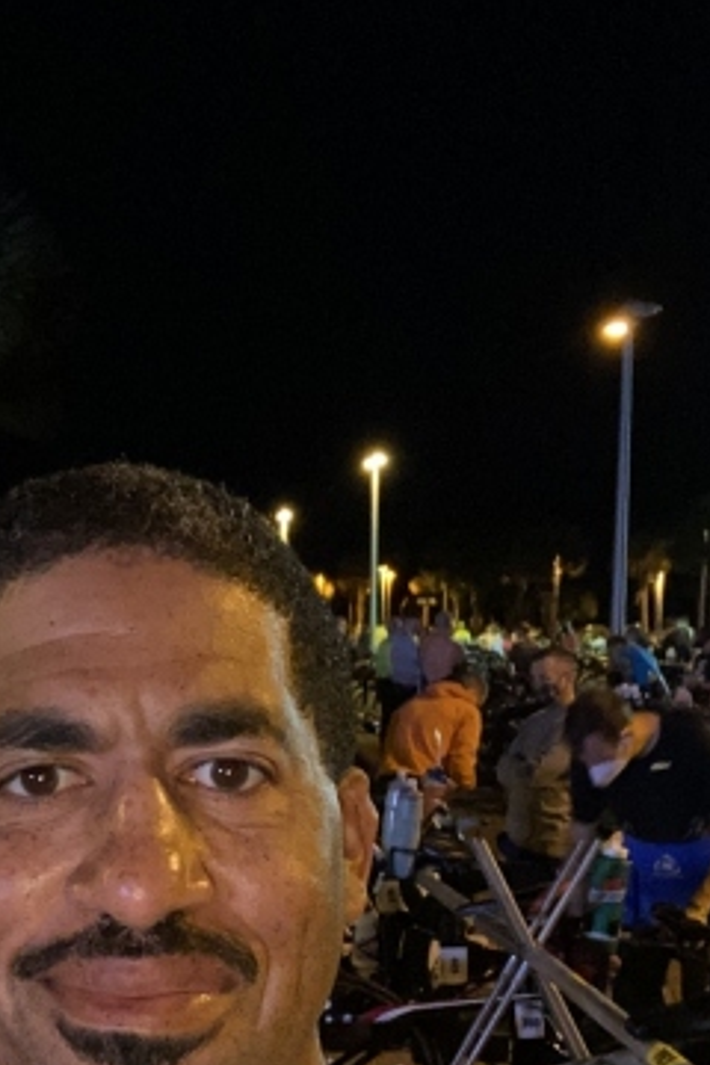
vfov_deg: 37.5
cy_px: 760
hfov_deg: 25.8
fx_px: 1538
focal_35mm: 52
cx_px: 204
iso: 640
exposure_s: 1/16
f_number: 2.2
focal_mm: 2.71
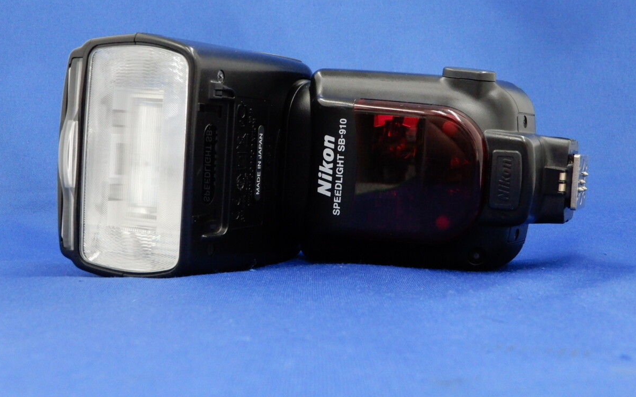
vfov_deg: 26.9
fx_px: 832
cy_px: 176
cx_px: 317
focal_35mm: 48
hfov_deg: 41.8
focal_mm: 8
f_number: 4.5
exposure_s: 1/50
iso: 800
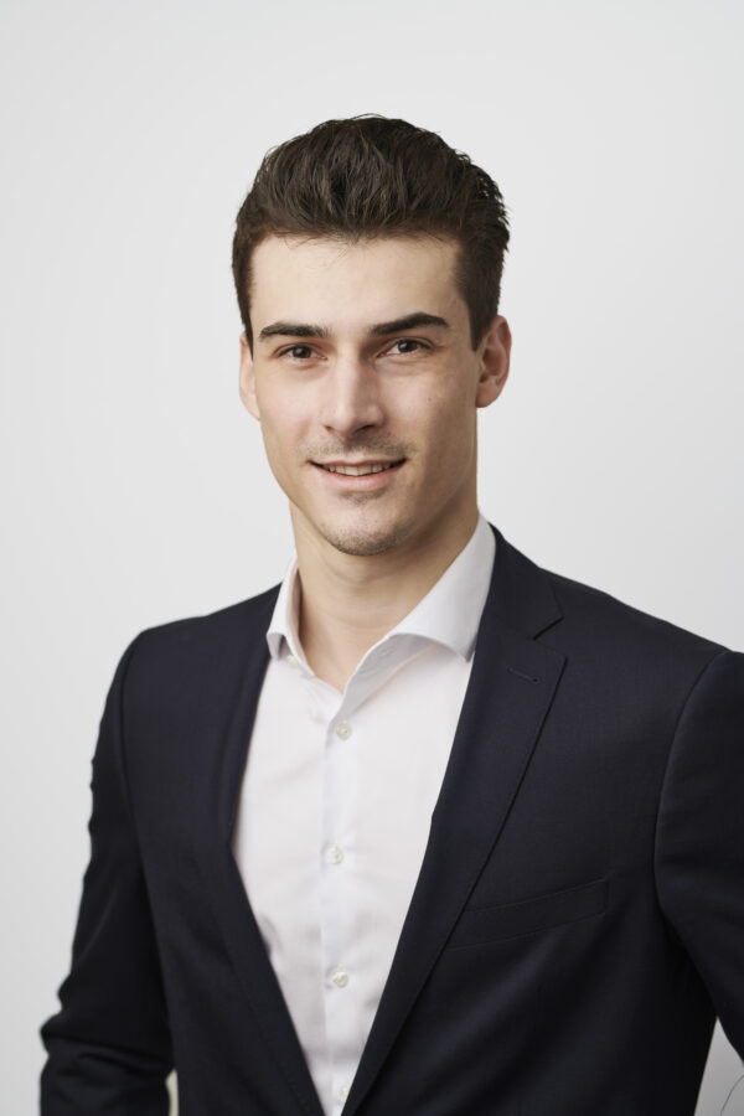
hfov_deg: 16.1
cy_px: 558
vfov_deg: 23.9
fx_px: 2635
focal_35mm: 85
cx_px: 372
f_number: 3.5
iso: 200
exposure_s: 1/250
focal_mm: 85
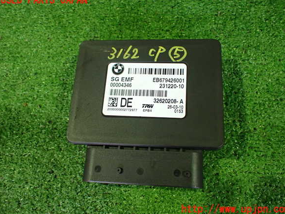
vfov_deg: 45.4
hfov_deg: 58.4
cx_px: 145
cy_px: 105
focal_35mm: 31
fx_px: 255
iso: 800
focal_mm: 5.4
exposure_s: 1/50
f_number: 2.3
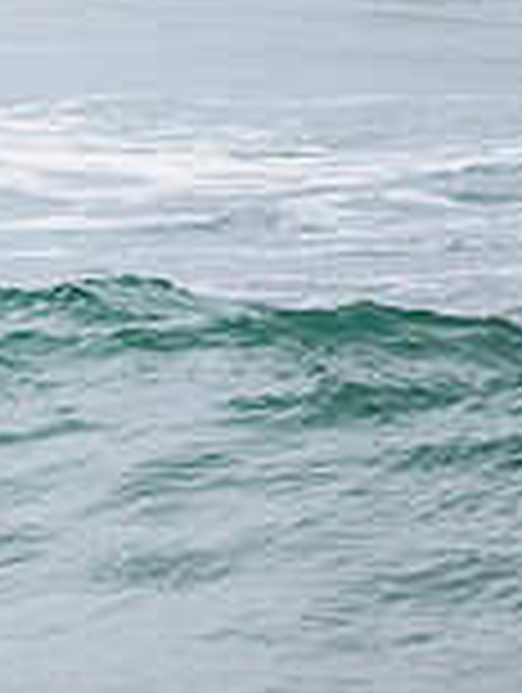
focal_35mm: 2217
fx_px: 44453
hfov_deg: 0.7
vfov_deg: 0.9
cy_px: 233
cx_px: -629
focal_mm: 500
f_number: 5.6
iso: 360
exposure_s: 1/1000
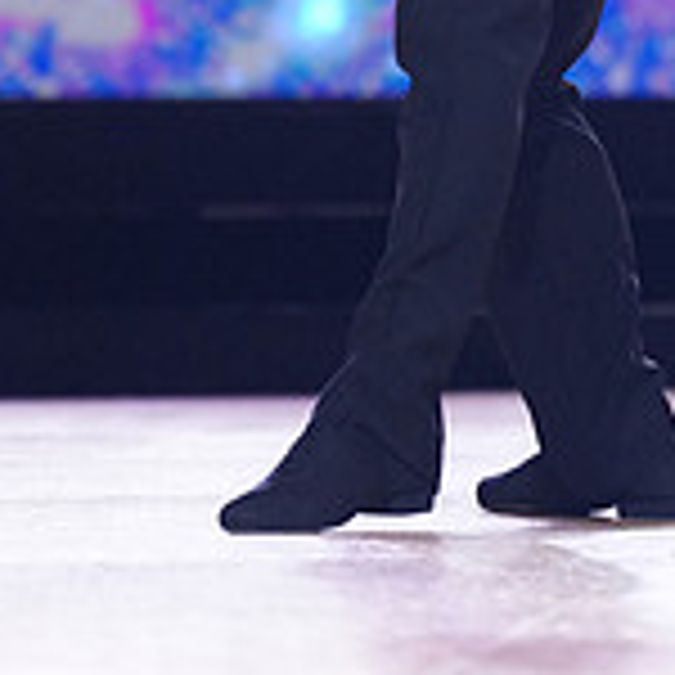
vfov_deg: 4.3
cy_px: -396
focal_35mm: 401
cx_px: 830
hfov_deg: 4.4
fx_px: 8847
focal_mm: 122
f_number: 2.8
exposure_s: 1/400
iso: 2000
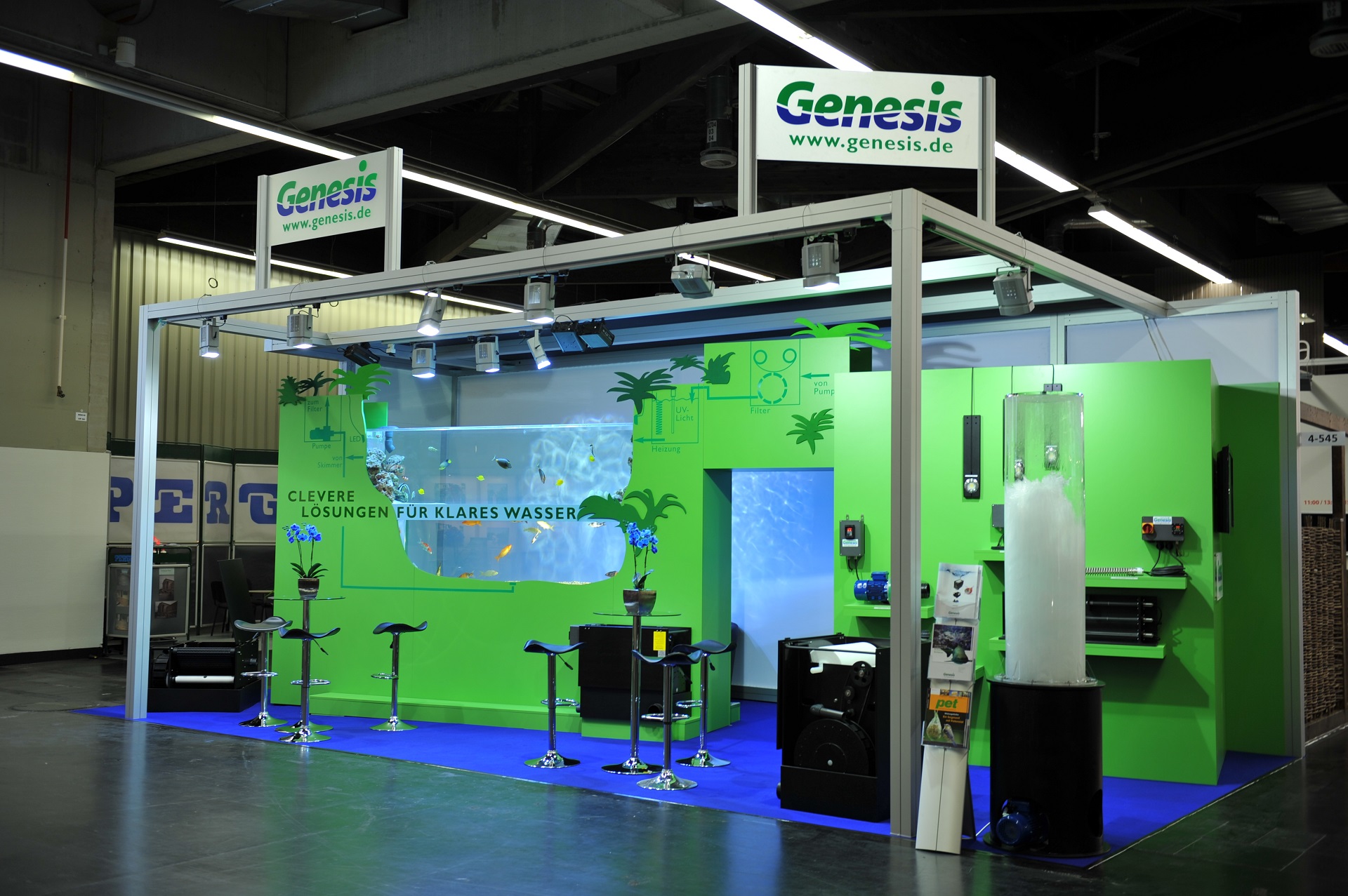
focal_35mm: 36
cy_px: 448
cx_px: 674
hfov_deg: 53.2
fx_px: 1347
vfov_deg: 36.8
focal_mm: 36
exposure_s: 1/40
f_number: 3.2
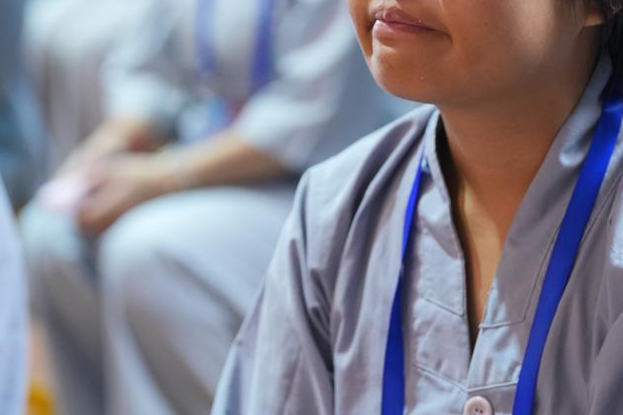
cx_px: 403
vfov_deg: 7.6
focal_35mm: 180
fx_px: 3115
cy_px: 60
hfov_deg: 11.4
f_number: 3.2
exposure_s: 1/100
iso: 2500
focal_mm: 94
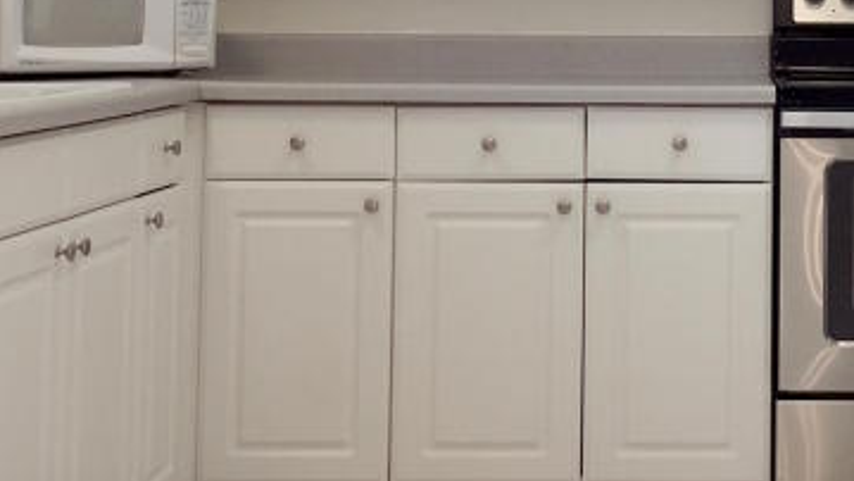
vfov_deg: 13.2
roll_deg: -1.1
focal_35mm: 90
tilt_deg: +1.7
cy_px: -52
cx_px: 759
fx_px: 2038
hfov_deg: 23.1
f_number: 2.2
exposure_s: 1/60
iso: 32
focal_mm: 4.15
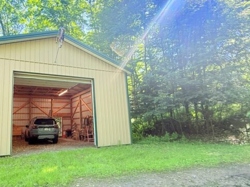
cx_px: 75
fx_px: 166
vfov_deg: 58.8
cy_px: 98
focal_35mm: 23
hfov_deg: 70.8
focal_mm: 2.22
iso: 64
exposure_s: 1/100
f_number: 2.2
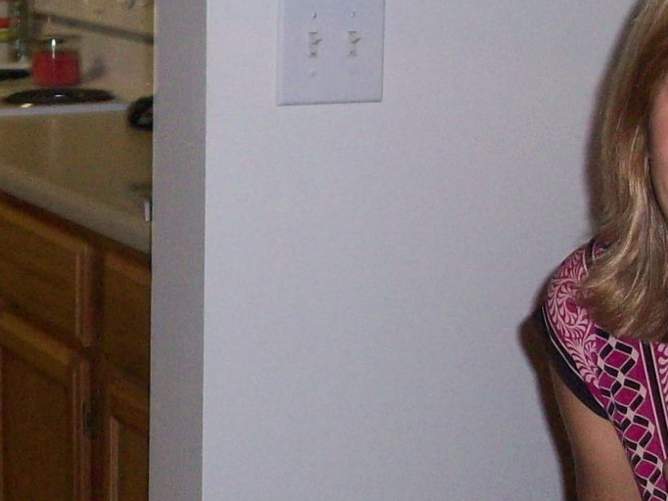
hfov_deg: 19.1
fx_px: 1968
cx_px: 160
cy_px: 159
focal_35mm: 102
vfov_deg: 14.5
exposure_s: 1/60
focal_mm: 5.7
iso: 200
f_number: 2.8
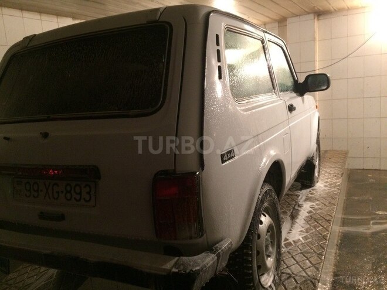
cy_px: 145
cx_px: 194
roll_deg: +5.3
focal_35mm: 29
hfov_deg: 61.7
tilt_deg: -10.4
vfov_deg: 48.2
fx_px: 324
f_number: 2.2
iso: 320
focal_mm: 4.15
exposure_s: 1/20
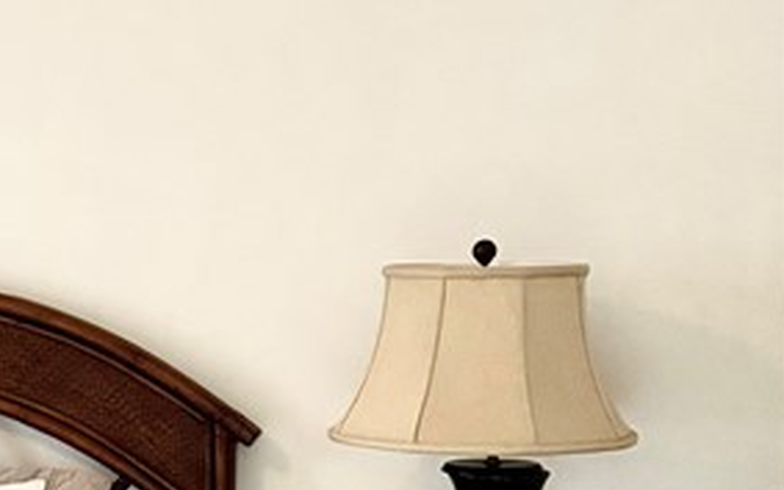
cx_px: -271
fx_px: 1966
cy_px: 440
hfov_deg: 20.4
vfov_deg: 14.1
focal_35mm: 92
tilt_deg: -7.2
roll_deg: +1.6
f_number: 1.78
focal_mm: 6.76
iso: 400
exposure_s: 1/60
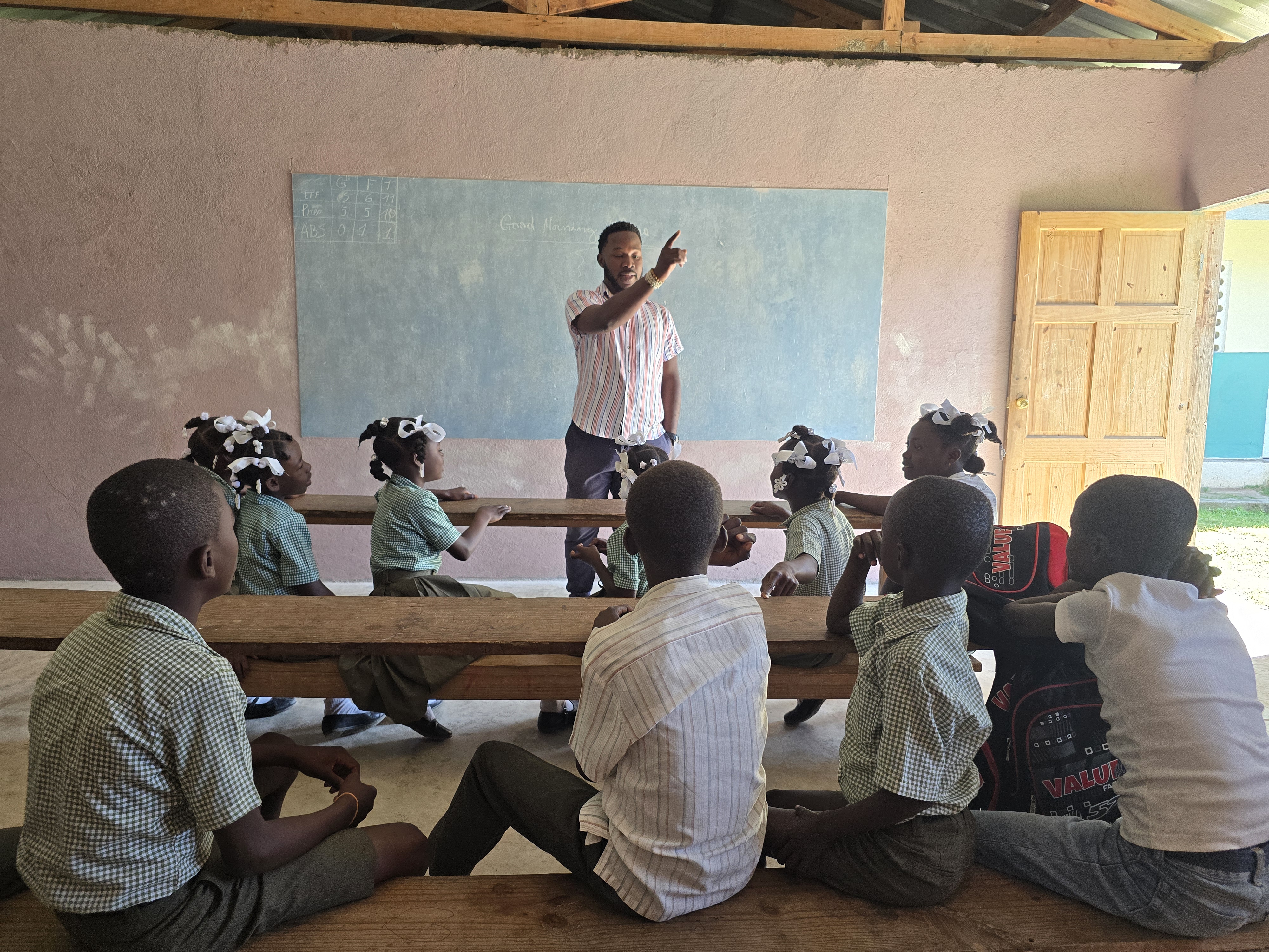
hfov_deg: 73.9
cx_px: 634
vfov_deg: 58.9
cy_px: 476
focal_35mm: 23
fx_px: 843
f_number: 1.7
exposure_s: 1/180
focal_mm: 6.3
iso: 200
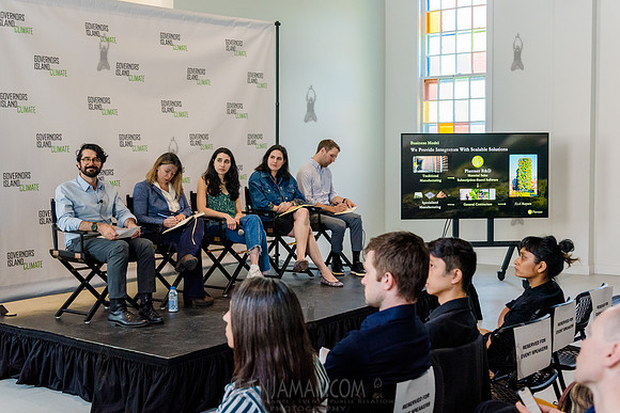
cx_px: 310
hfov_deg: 41.7
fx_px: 815
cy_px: 206
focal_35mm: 47
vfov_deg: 28.5
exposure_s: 1/320
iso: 4000
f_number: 4
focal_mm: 45
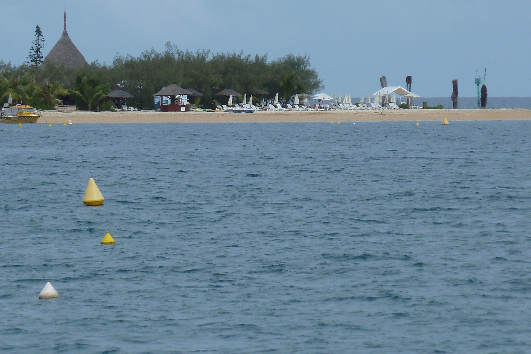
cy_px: 127
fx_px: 7433
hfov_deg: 4.1
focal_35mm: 504
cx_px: 244
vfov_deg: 2.7
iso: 80
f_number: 5.6
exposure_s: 1/500
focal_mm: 49.2
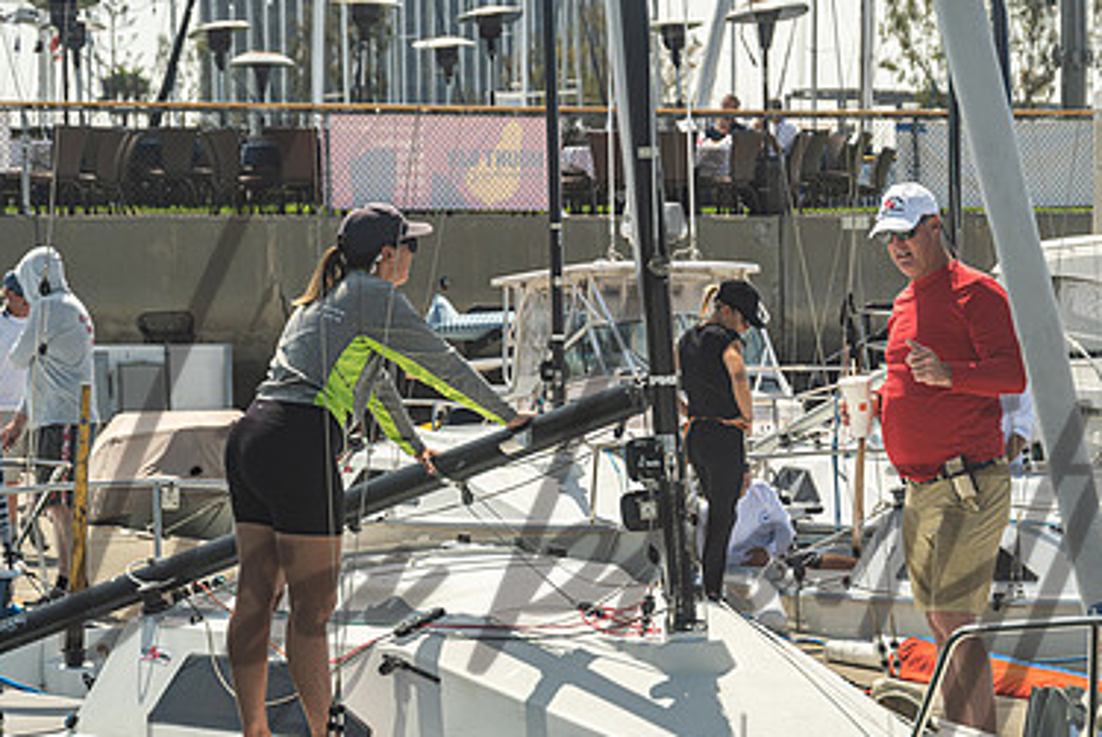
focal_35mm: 158
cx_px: 743
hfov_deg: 13.0
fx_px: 4842
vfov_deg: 8.7
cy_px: 538
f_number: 6.3
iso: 250
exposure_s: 1/640
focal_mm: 97
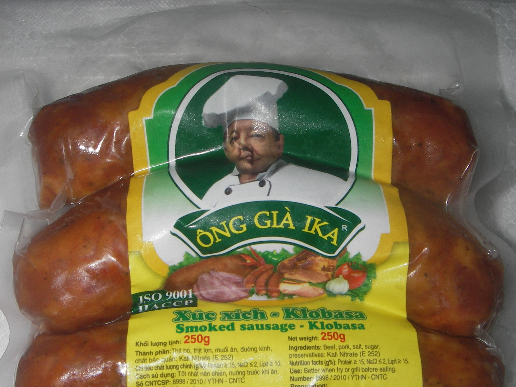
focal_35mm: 46
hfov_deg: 41.2
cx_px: 258
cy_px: 224
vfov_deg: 31.5
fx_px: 686
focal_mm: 6.3
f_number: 6.6
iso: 50
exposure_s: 1/30
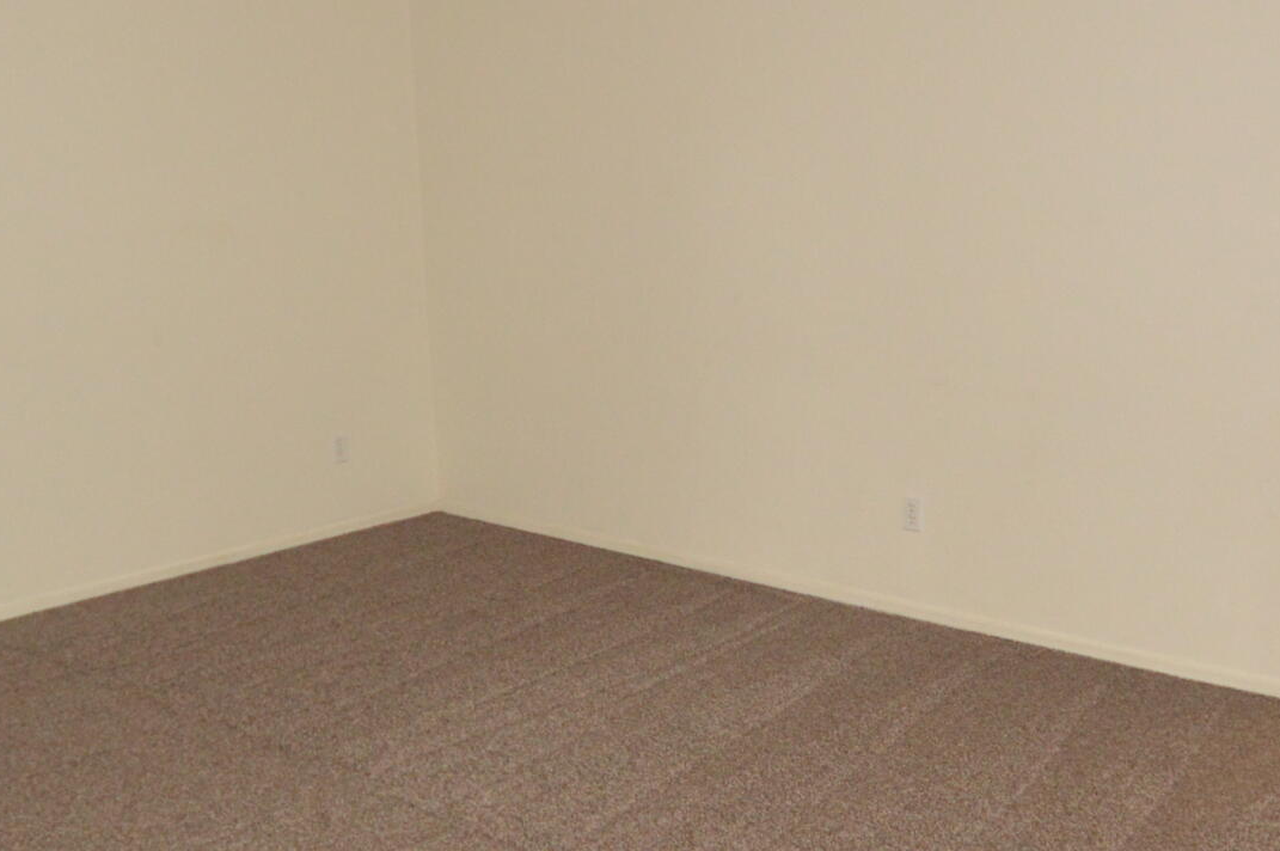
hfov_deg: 45.9
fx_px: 1492
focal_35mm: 42
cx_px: 825
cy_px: 446
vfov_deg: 31.8
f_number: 3.5
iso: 900
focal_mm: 10
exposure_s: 1/60
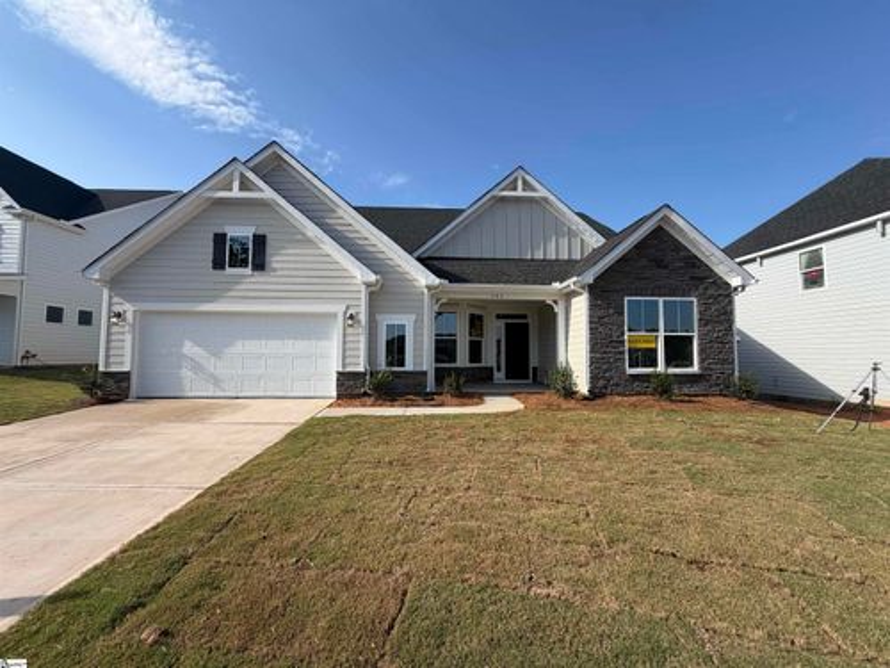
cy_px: 334
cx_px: 445
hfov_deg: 102.1
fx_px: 360
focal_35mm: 14
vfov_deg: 85.7
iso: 25
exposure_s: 1/770
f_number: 2.2
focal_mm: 2.22
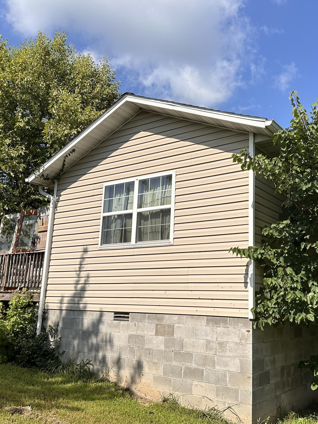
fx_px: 404
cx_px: 207
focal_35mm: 33
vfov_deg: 55.4
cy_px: 215
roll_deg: +0.4
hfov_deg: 42.5
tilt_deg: +11.4
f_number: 1.78
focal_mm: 6.86
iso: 80
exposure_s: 1/6623
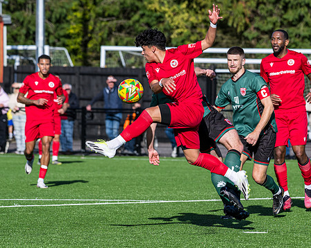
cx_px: 161
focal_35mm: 333
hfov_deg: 5.8
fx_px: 3064
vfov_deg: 4.6
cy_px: 181
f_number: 4
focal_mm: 135
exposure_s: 1/3200
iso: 200
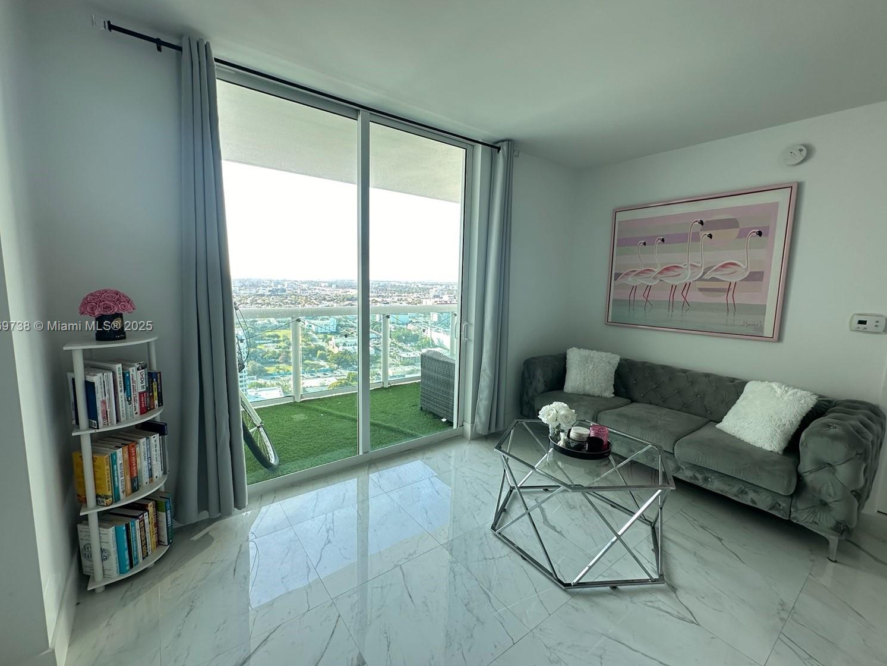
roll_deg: -2.1
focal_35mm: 15
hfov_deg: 98.2
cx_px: 438
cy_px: 327
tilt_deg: -7.5
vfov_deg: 81.7
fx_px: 384
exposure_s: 1/99
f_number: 2.2
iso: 64
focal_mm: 2.22
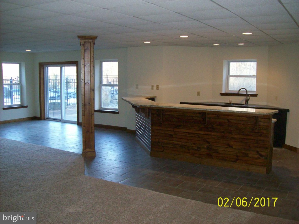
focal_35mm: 36
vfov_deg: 39.7
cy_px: 112
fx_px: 311
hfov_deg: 51.4
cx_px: 150
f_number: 2.7
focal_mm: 6
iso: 200
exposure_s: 1/64
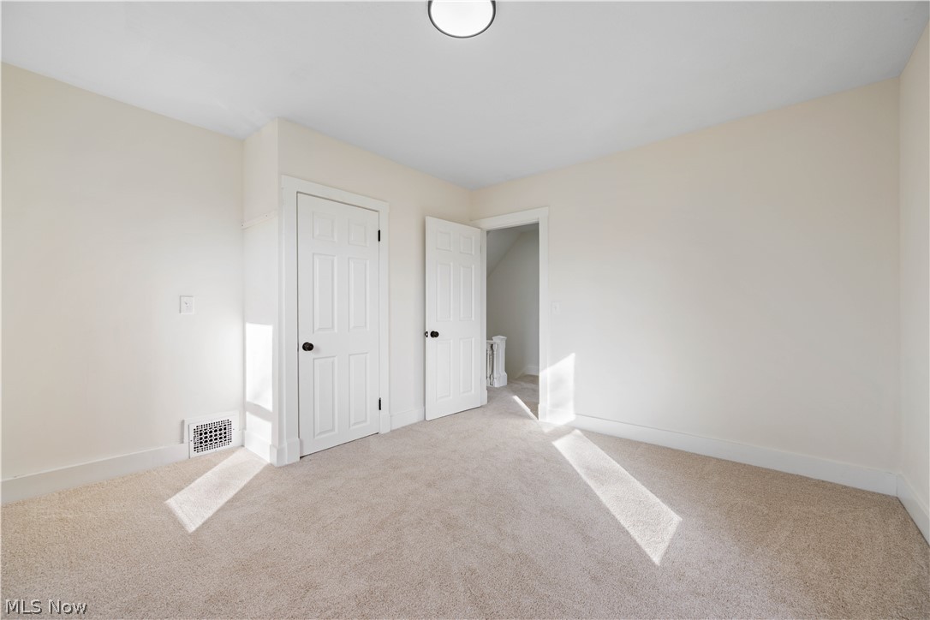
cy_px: 310
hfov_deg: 104.3
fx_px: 362
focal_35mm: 14
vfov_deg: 81.2
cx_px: 465
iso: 100
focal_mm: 14
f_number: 7.1
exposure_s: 1/15
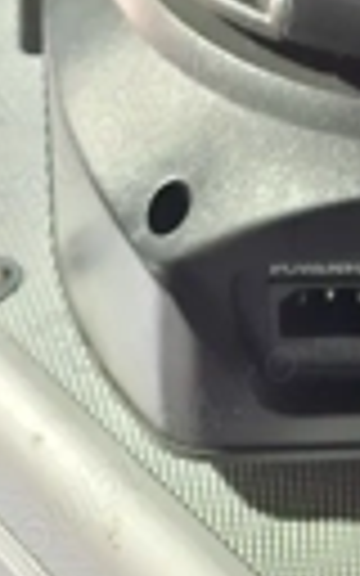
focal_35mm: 76
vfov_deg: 23.6
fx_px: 1193
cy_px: -198
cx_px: 594
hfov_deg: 15.4
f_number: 1.8
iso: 1250
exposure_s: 1/20
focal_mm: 5.54
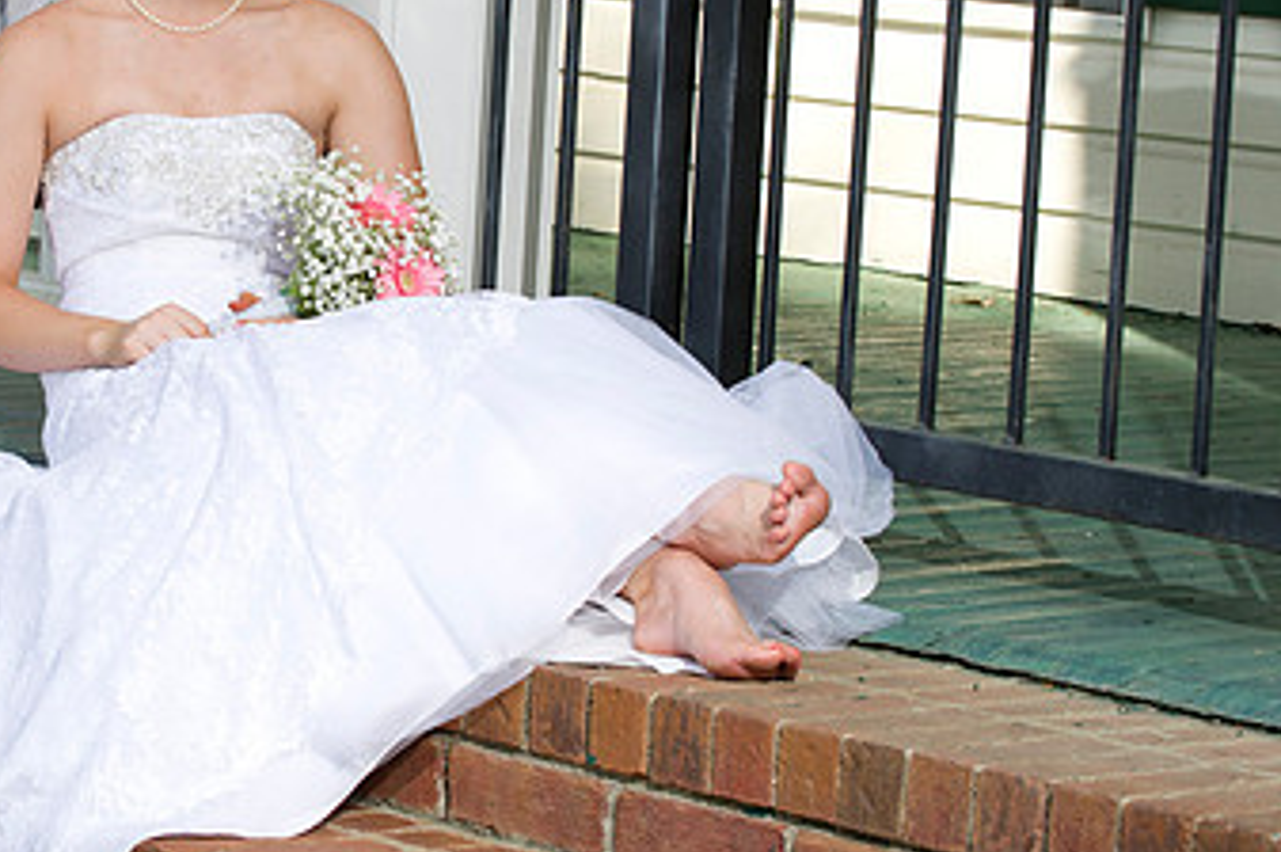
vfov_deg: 8.8
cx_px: 228
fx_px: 5510
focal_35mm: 155
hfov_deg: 13.2
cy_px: 289
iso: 250
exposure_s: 1/250
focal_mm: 90
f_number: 7.1
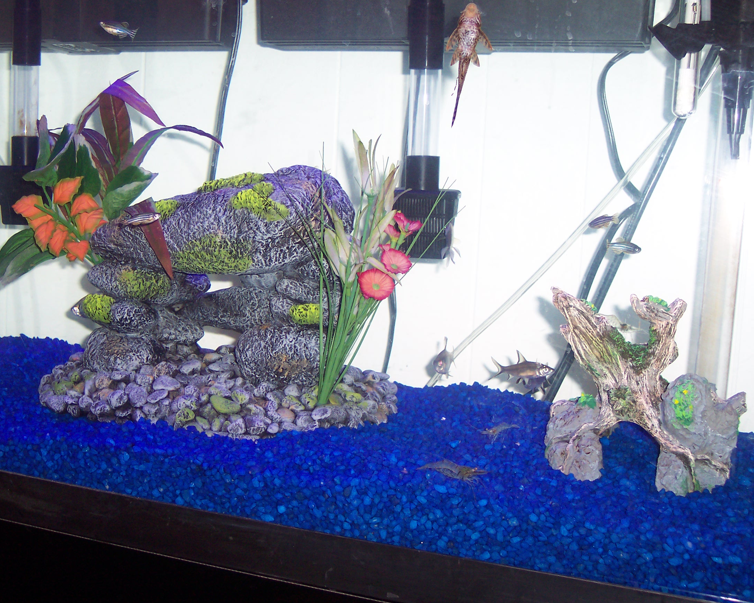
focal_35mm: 44
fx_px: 982
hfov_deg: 41.9
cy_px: 279
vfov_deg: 34.1
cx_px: 327
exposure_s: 1/30
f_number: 2.8
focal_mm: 8
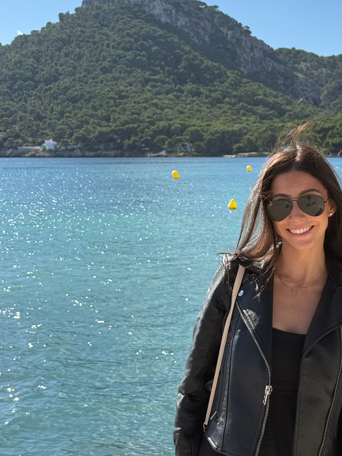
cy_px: 171
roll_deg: +0.0
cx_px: 242
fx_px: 936
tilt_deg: -0.5
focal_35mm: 71
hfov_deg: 20.6
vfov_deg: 27.3
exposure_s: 1/4878
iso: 64
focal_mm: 6.76
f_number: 1.78
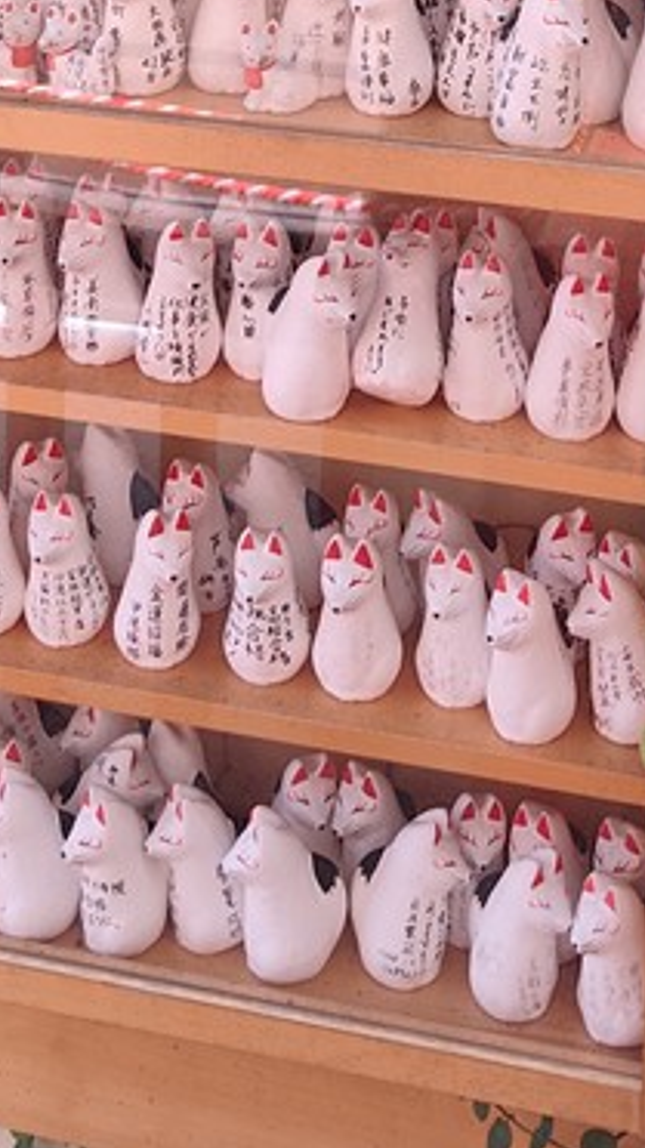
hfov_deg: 17.4
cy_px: -376
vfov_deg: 25.8
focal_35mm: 69
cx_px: 485
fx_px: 2100
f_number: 1.7
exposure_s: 1/100
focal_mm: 6.07
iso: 125
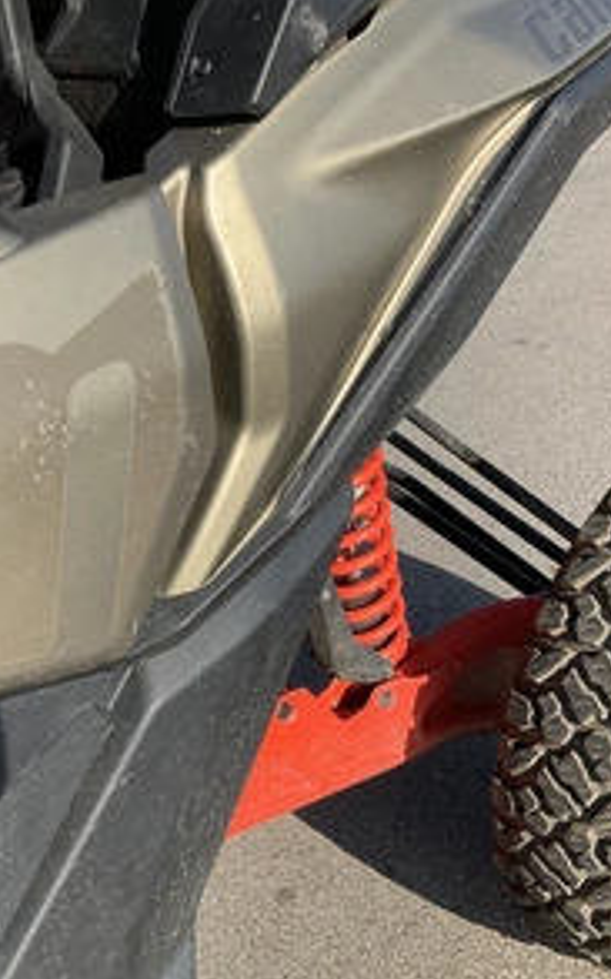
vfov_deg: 47.2
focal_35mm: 42
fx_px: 1120
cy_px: 495
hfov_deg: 30.3
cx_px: 204
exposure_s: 1/1279
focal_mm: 3
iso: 25
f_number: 1.8
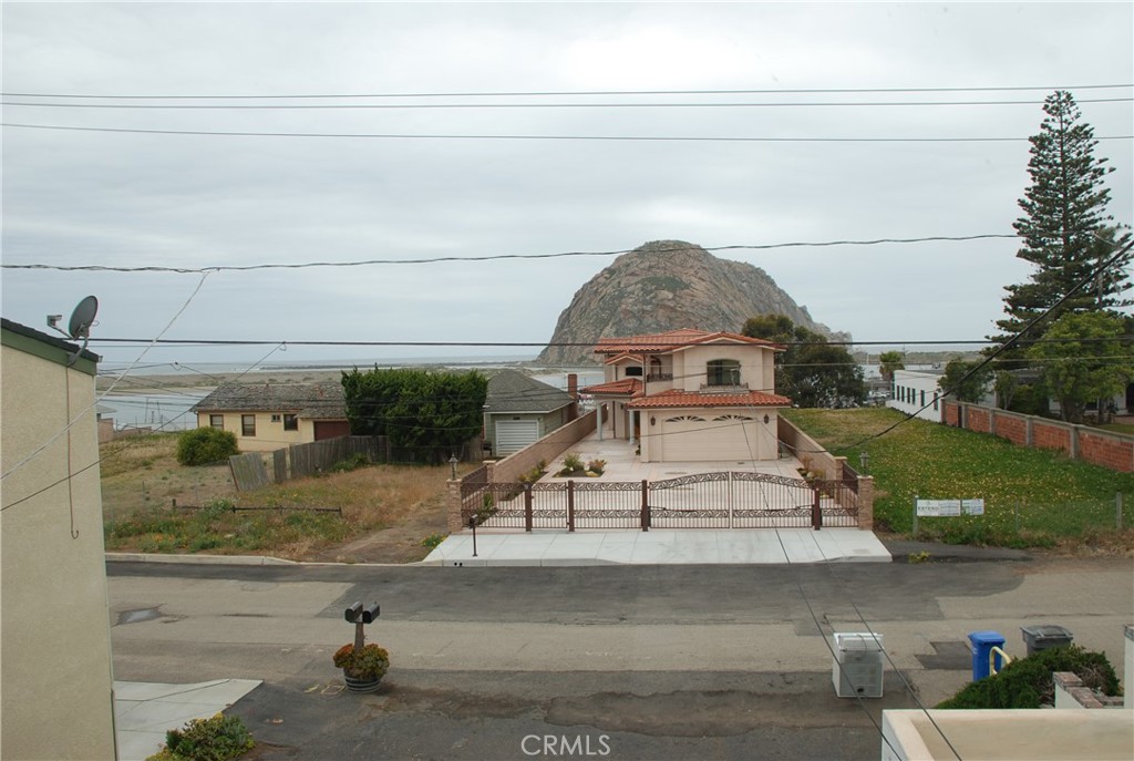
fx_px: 852
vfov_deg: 48.1
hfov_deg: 67.3
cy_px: 380
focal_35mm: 27
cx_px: 567
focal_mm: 18
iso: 100
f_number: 7.1
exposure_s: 1/200
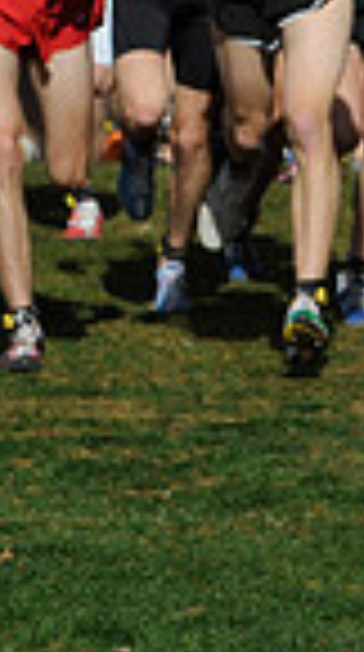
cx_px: 1119
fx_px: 13560
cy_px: -70
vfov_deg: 2.8
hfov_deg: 1.5
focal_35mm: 786
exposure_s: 1/1000
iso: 200
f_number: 5.6
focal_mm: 125
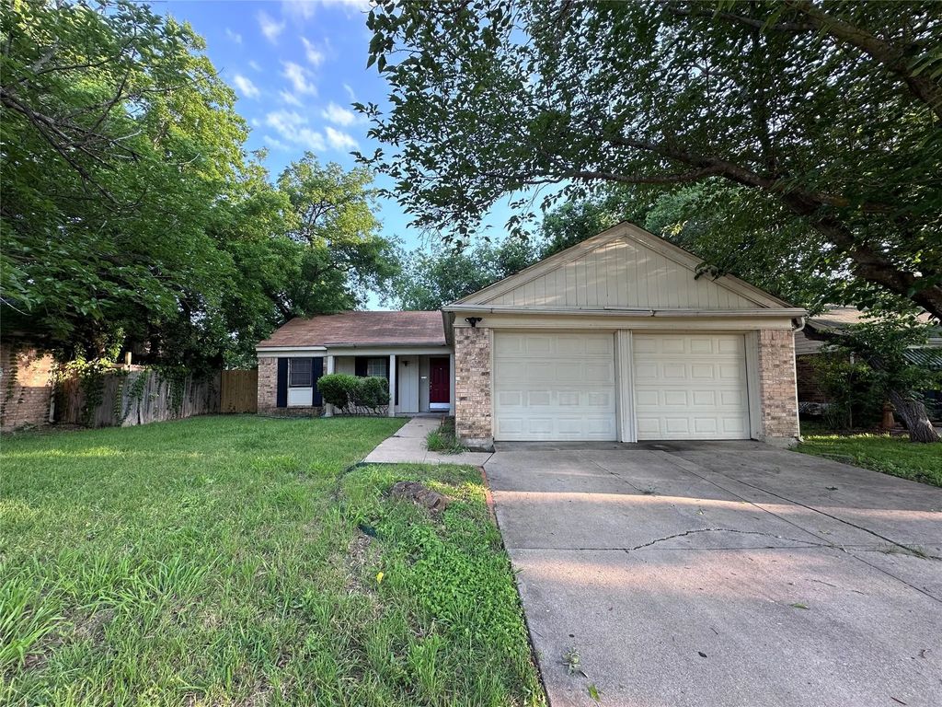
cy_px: 354
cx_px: 471
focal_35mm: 14
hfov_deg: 102.1
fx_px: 381
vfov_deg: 85.7
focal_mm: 2.22
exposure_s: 1/111
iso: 40
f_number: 2.2
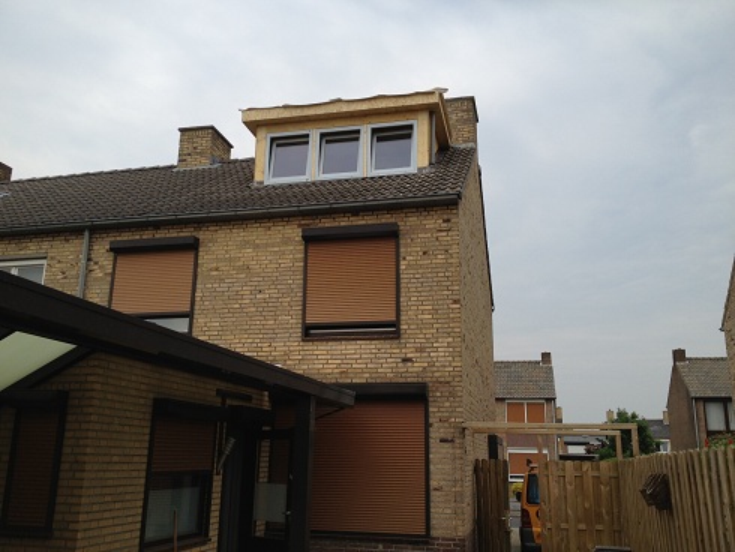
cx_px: 368
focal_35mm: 35
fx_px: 744
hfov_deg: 52.6
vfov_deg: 40.7
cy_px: 276
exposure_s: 1/1330
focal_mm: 4.28
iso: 64
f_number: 2.4
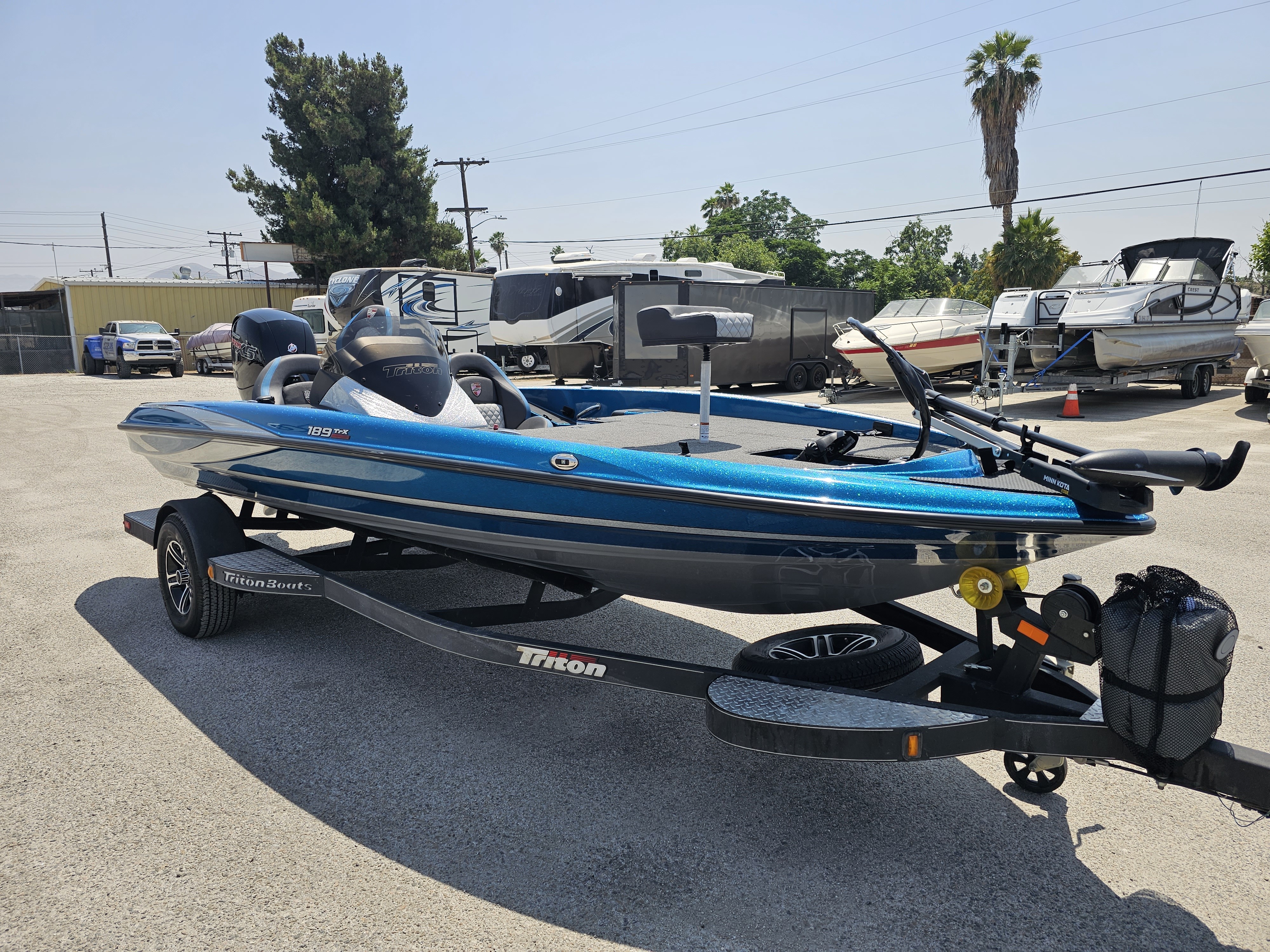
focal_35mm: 23
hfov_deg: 73.9
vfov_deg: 58.9
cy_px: 476
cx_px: 635
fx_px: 844
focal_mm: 6.3
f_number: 1.7
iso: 10
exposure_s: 1/784
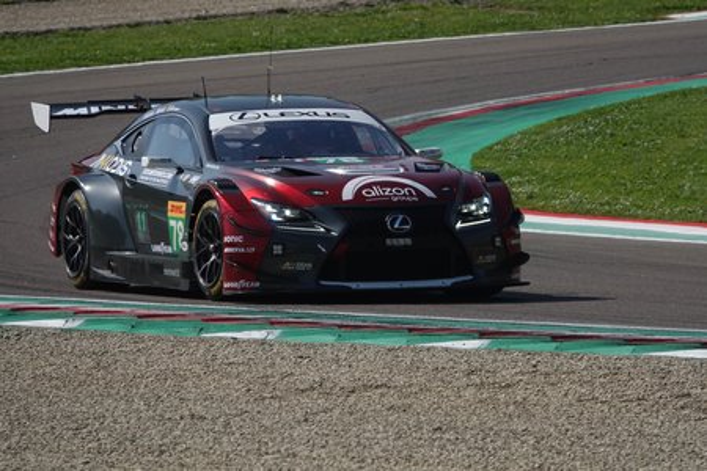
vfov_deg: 2.5
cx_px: 354
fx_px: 10879
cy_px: 236
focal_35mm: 554
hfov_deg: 3.7
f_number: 5.6
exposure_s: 1/800
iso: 100
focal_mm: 203.2
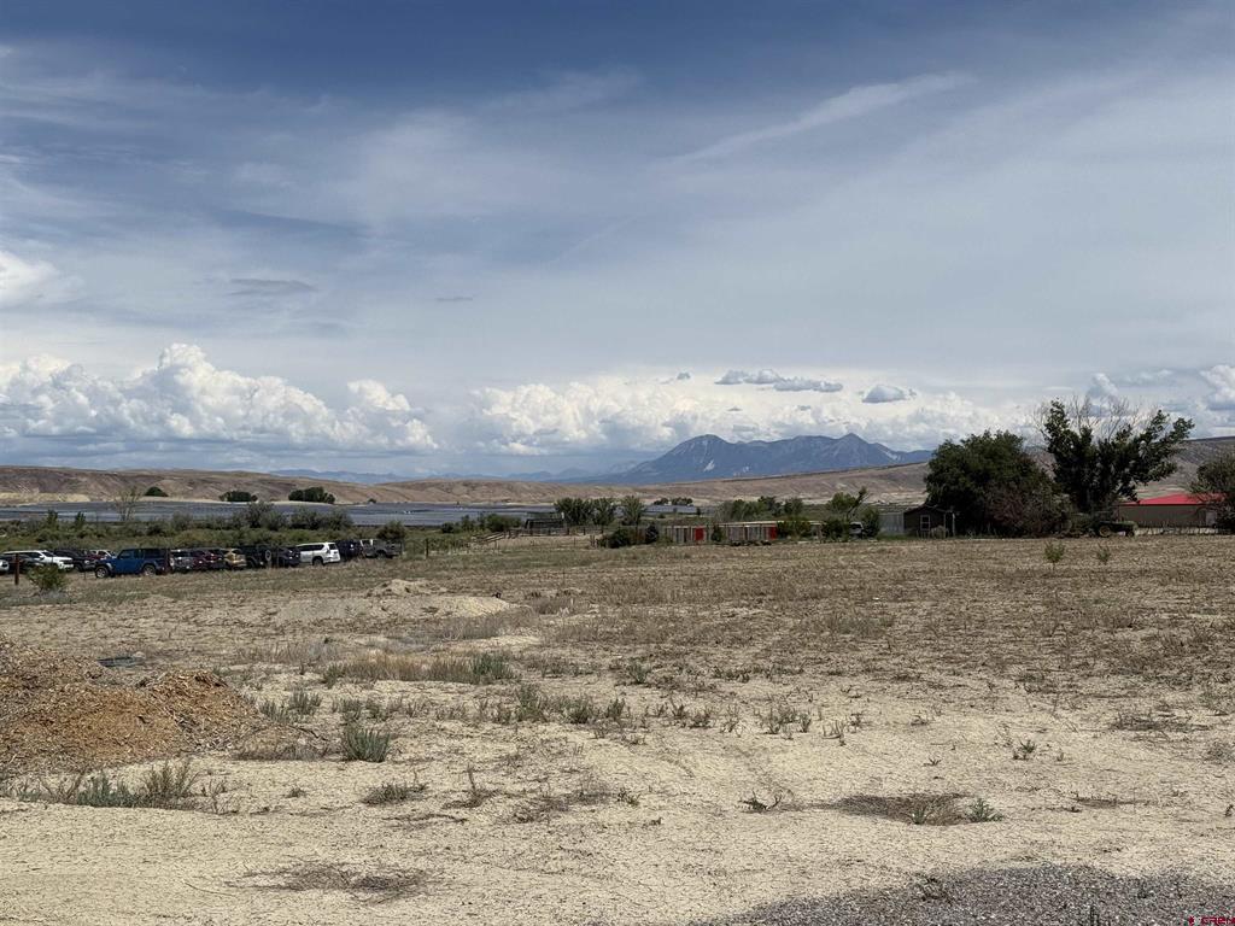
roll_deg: +0.6
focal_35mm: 48
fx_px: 1713
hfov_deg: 39.7
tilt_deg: +1.8
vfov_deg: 30.3
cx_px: 618
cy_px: 463
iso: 64
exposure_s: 1/11364
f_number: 1.78
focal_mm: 6.76
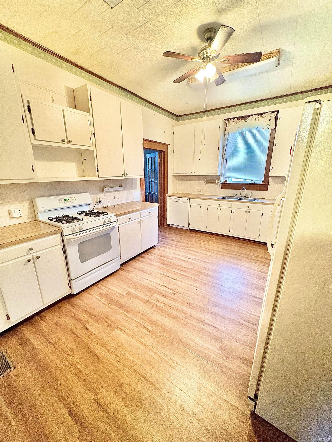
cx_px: 166
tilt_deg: -15.1
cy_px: 221
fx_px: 179
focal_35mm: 14
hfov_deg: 85.7
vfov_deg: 102.1
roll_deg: -0.3
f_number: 2.2
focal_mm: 2.22
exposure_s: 1/40
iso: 640
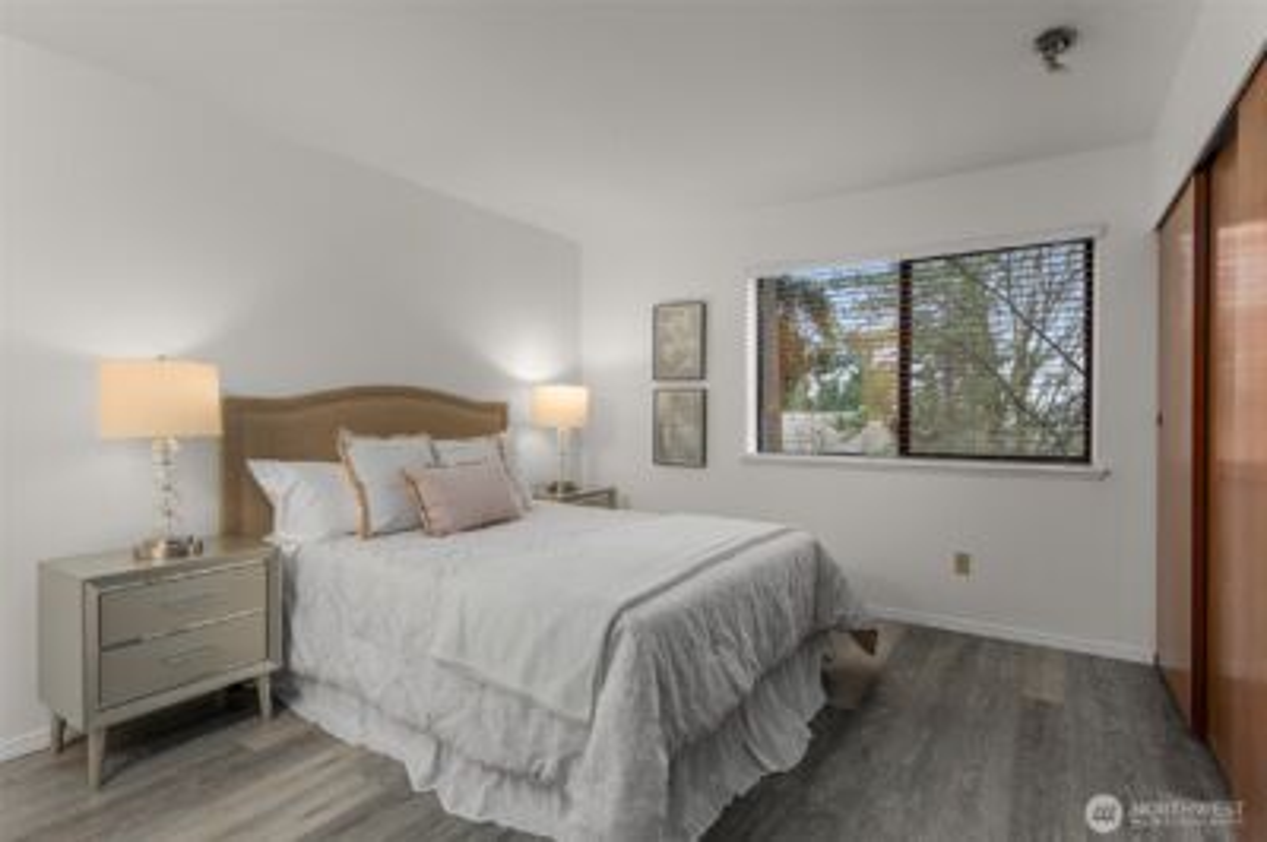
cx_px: 634
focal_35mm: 18
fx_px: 633
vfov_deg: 67.3
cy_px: 421
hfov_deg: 90.0
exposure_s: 1/10
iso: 320
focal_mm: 18
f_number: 7.1
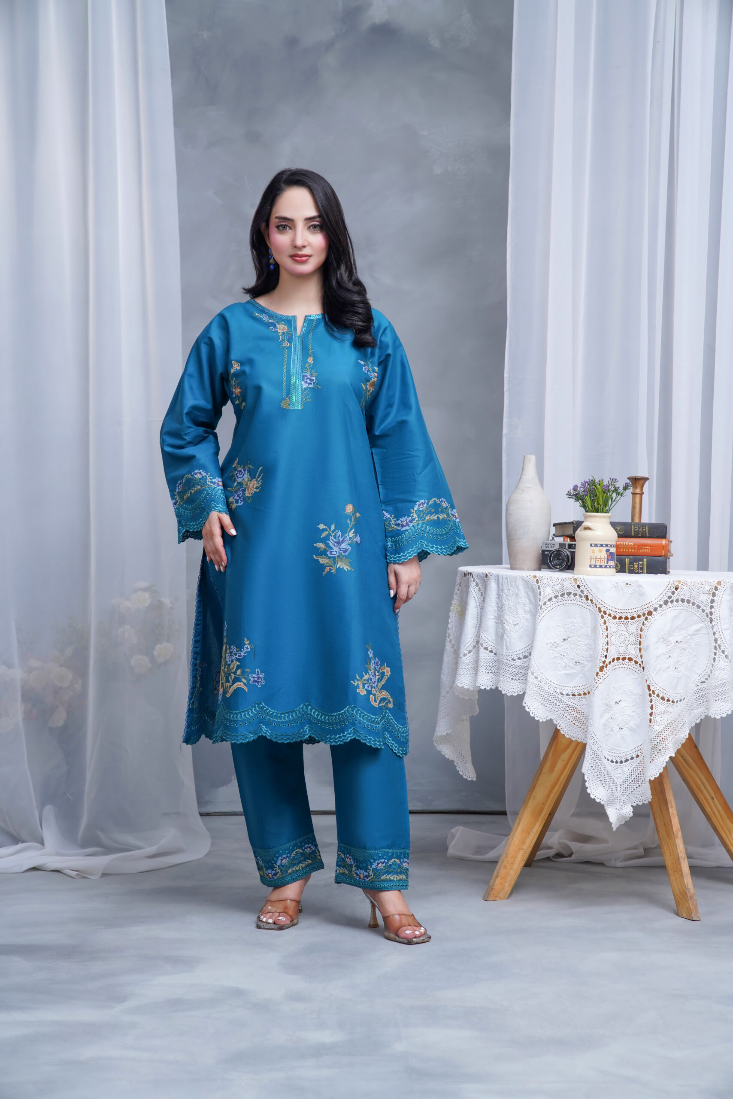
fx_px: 2137
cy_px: 550
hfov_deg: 19.5
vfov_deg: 28.8
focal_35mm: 70
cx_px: 366
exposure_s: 1/125
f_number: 5.6
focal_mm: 70
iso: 400
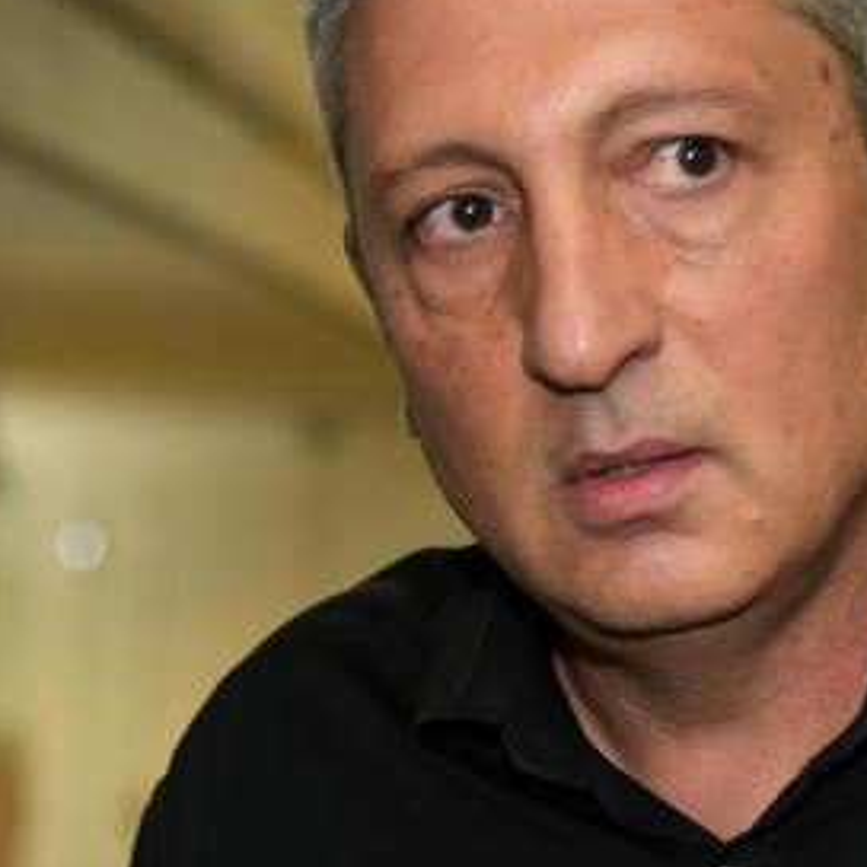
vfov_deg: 9.0
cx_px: 497
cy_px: 453
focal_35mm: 195
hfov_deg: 9.0
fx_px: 5526
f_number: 4
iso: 1000
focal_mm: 78
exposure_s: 1/100
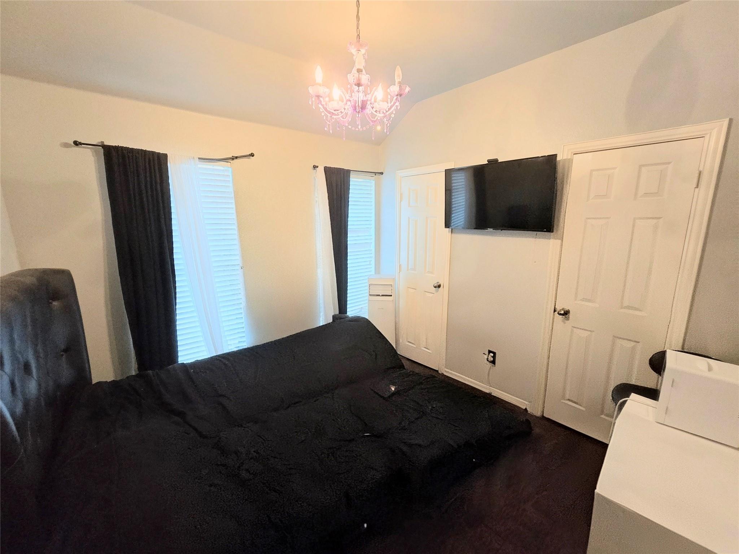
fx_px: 278
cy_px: 277
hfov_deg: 106.2
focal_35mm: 13
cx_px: 370
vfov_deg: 89.9
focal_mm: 2.2
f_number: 2.2
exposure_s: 1/60
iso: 640
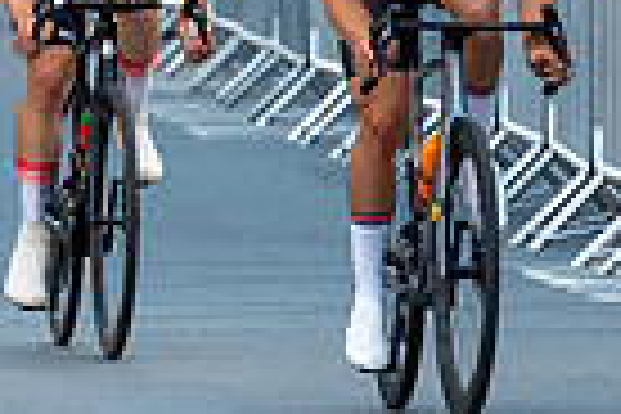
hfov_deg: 1.9
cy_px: 151
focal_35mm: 1069
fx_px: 18439
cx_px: 406
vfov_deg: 1.3
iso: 1000
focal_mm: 175
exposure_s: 1/640
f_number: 4
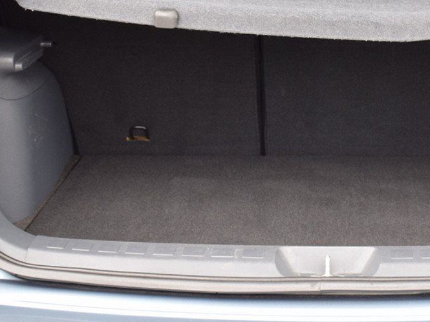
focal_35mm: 85
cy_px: 44
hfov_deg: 22.7
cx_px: 334
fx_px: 1056
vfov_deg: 17.2
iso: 400
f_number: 5
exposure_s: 1/100
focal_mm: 28
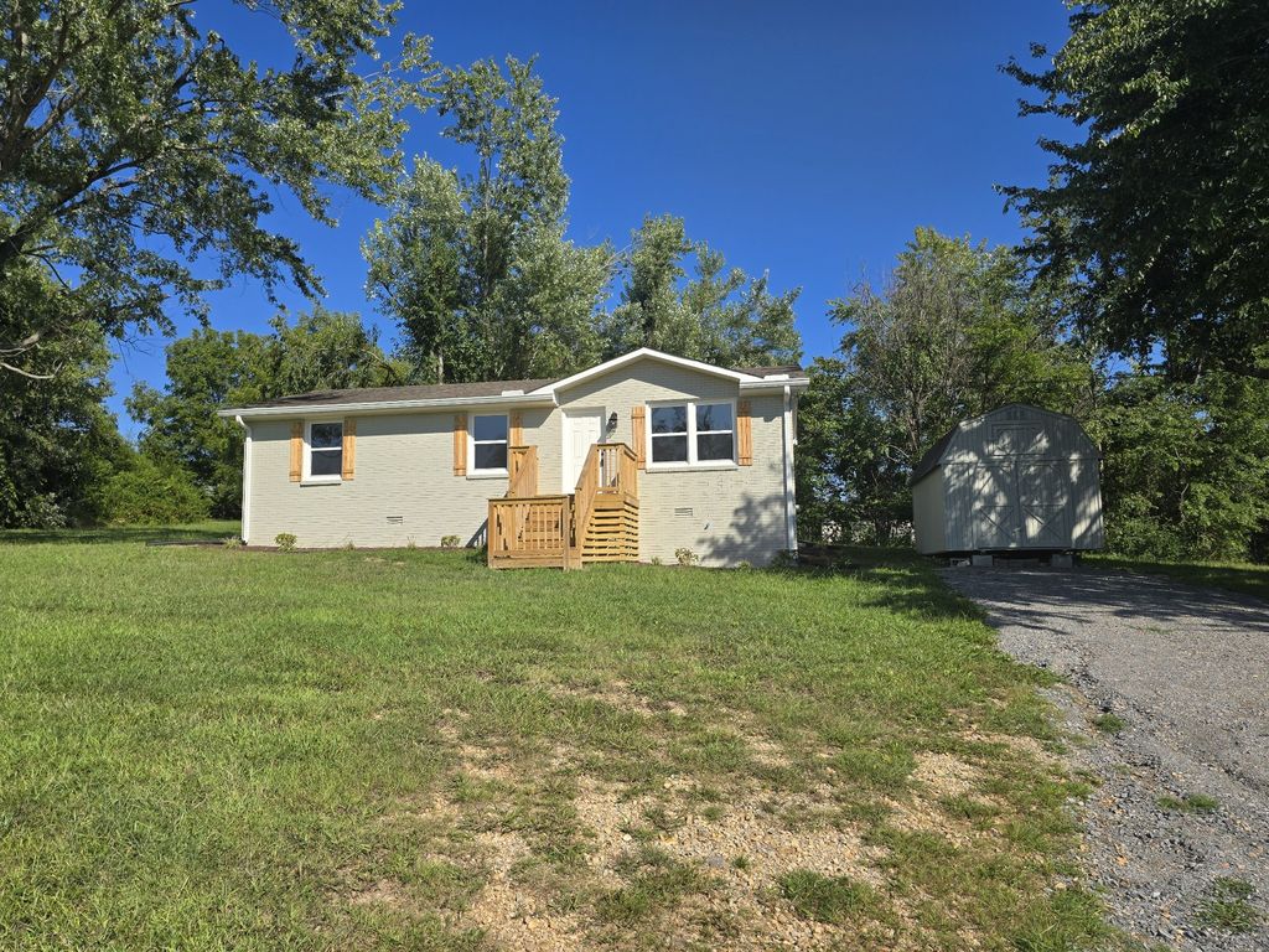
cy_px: 476
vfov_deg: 58.9
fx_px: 843
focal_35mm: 23
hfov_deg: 73.9
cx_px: 634
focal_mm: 6.3
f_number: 1.7
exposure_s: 1/850
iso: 12
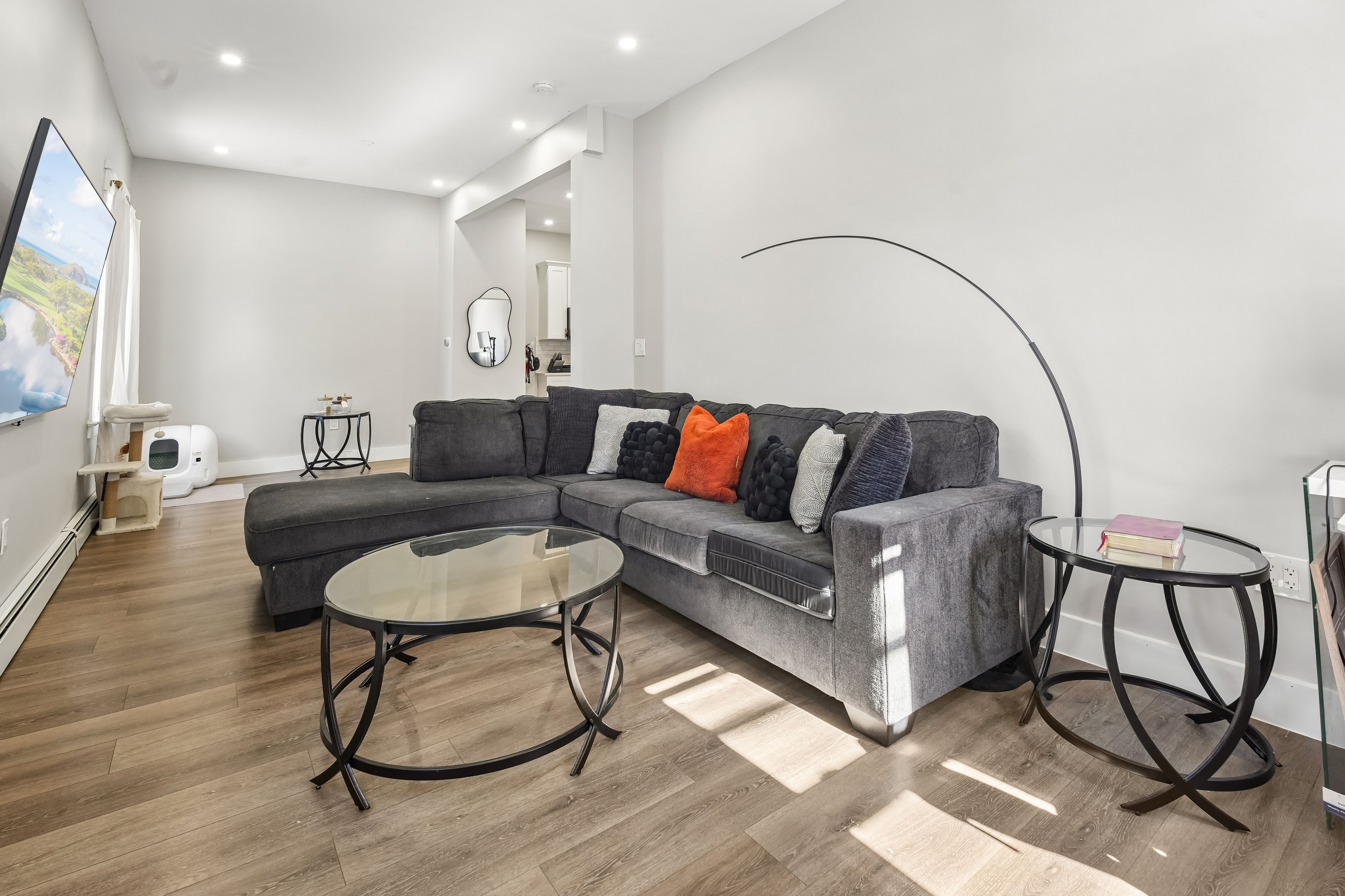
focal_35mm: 14
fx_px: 523
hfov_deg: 104.3
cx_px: 672
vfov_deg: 81.2
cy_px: 448
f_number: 7.1
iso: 1000
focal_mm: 14
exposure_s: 1/50
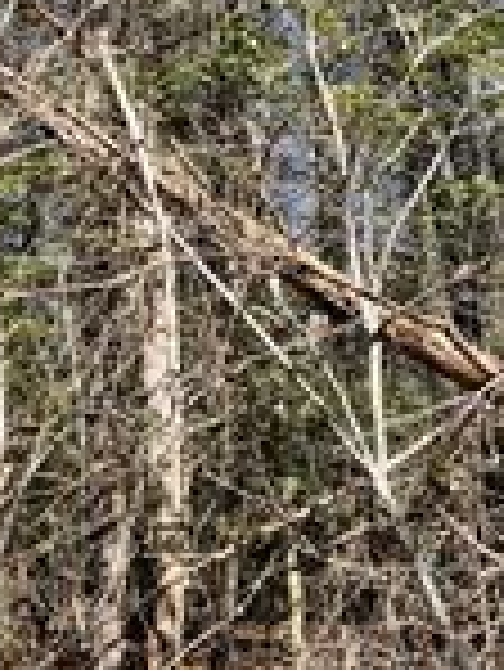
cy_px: 173
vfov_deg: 23.1
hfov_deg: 17.3
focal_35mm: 84
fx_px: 1628
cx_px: 45
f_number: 1.6
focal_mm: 5.1
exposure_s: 1/923
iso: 32
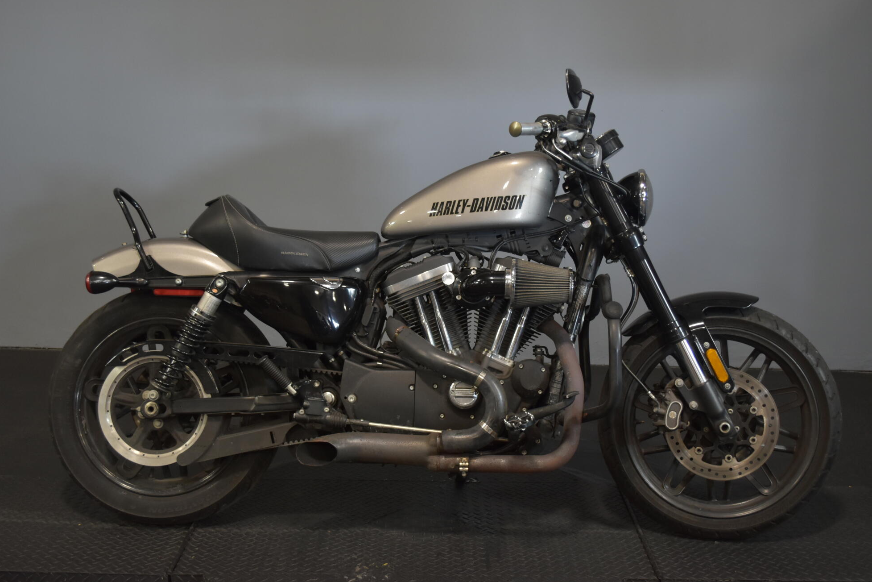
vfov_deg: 30.2
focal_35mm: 45
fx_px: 1078
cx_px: 437
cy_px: 286
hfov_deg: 44.0
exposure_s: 1/30
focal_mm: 29
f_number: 4.5
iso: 900
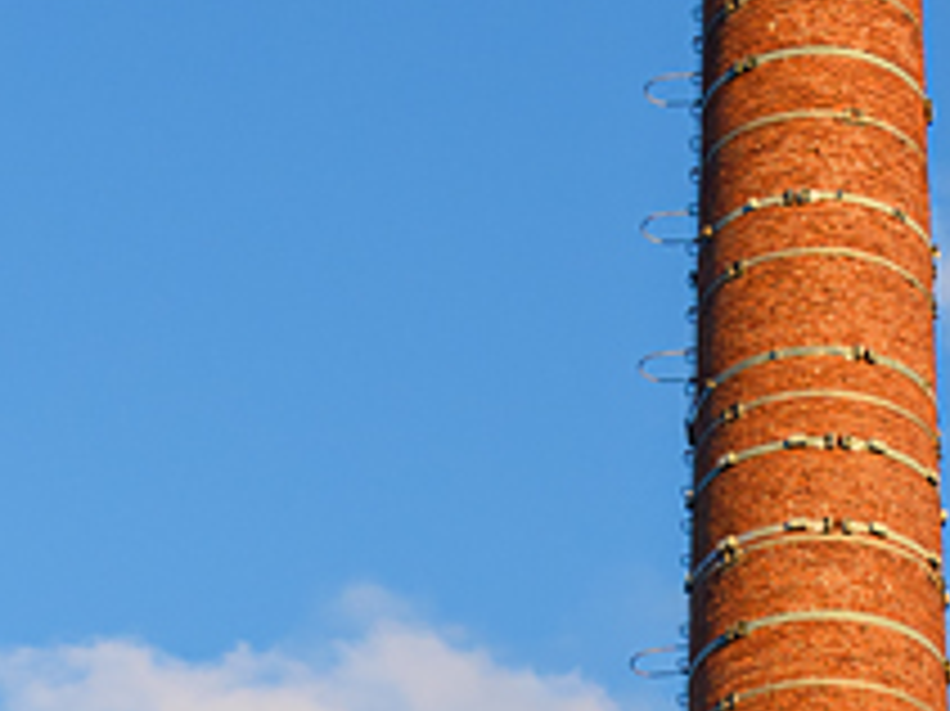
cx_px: 957
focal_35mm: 178
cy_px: 1431
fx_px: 4882
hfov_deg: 11.0
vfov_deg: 8.0
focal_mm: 26
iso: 200
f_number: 6.3
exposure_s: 1/500
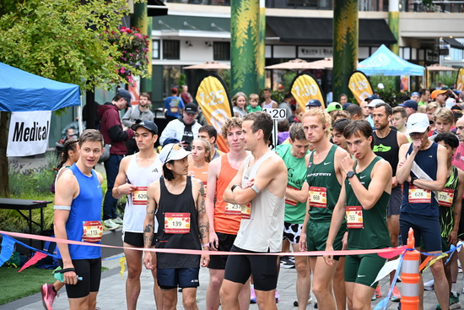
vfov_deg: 15.2
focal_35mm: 90
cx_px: 232
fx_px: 1160
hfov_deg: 22.6
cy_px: 155
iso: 1600
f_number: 4
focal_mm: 90
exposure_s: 1/320
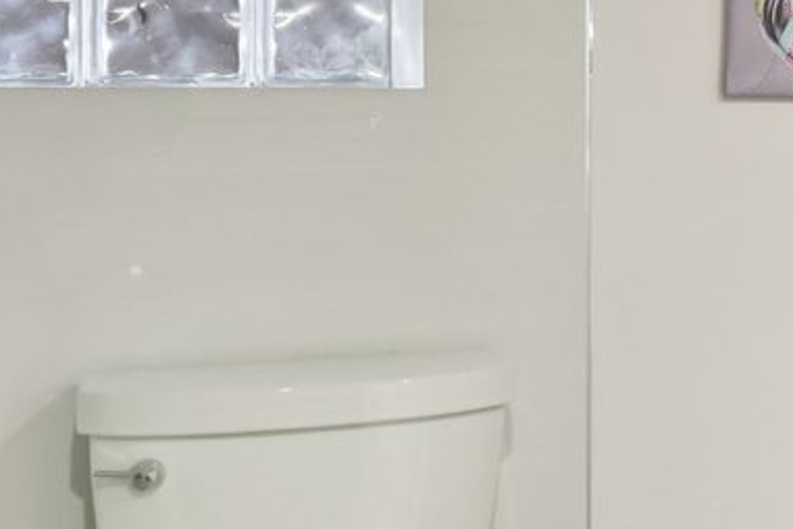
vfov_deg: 19.3
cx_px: 1057
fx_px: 1545
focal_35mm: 70
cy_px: 121
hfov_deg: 24.7
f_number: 8
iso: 500
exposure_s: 1/1.25
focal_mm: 11
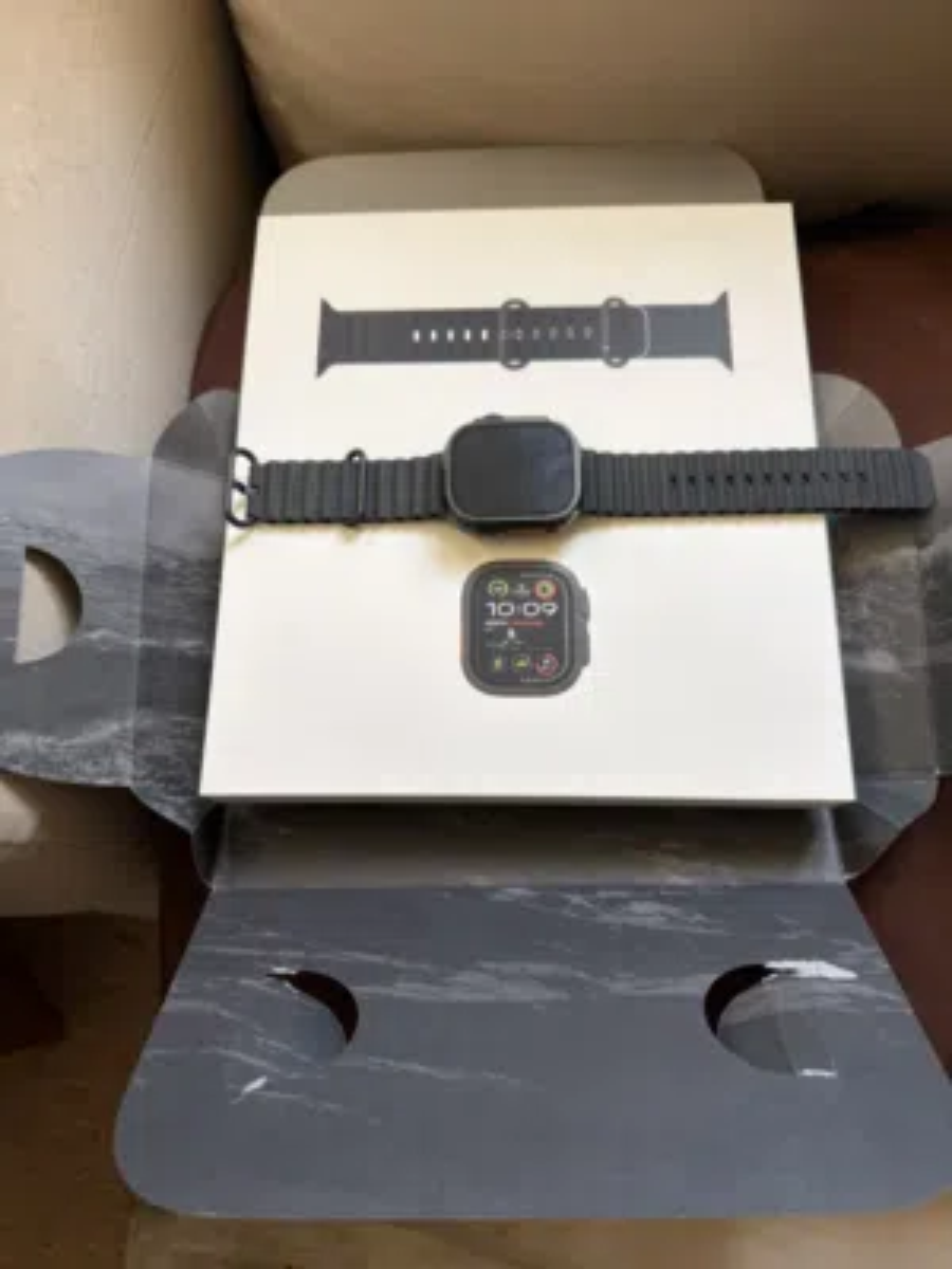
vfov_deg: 71.6
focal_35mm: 24
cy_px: 634
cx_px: 476
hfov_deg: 56.8
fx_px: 880
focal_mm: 6.76
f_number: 1.78
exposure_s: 1/68
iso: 200
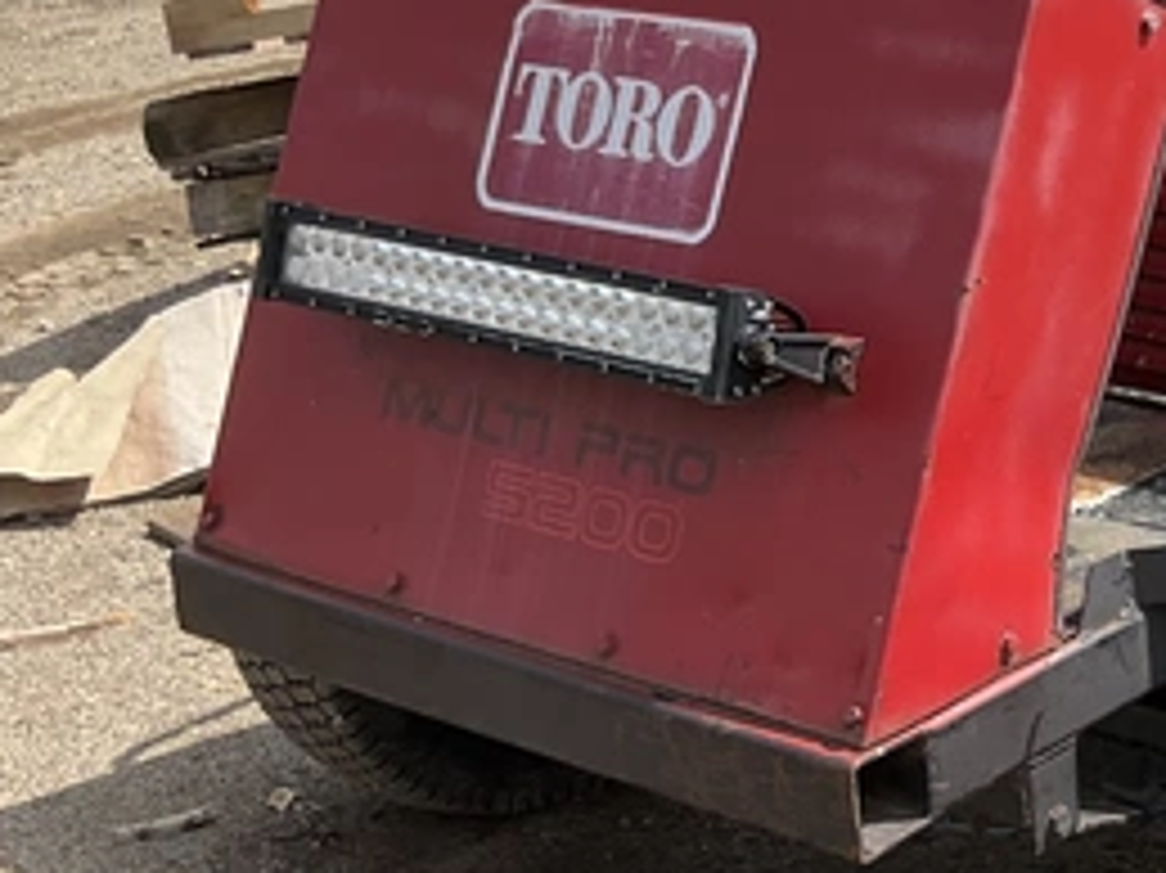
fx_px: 2828
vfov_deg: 17.5
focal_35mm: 84
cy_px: 223
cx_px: 1490
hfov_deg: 21.2
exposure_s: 1/1377
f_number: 1.8
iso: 25
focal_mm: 3
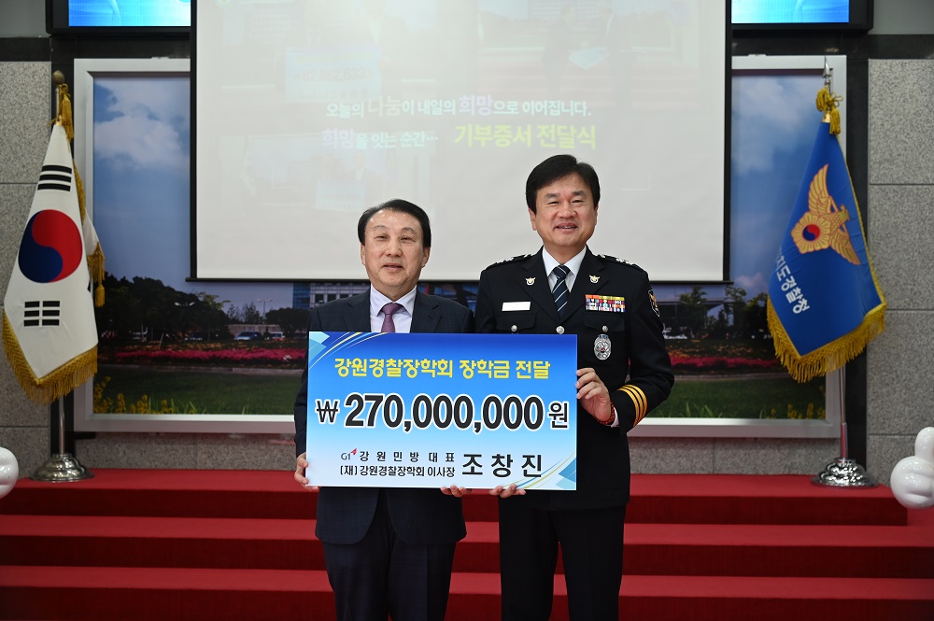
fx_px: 1192
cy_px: 310
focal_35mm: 46
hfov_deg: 42.8
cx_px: 467
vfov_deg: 29.2
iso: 450
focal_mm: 46
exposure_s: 1/125
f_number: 4
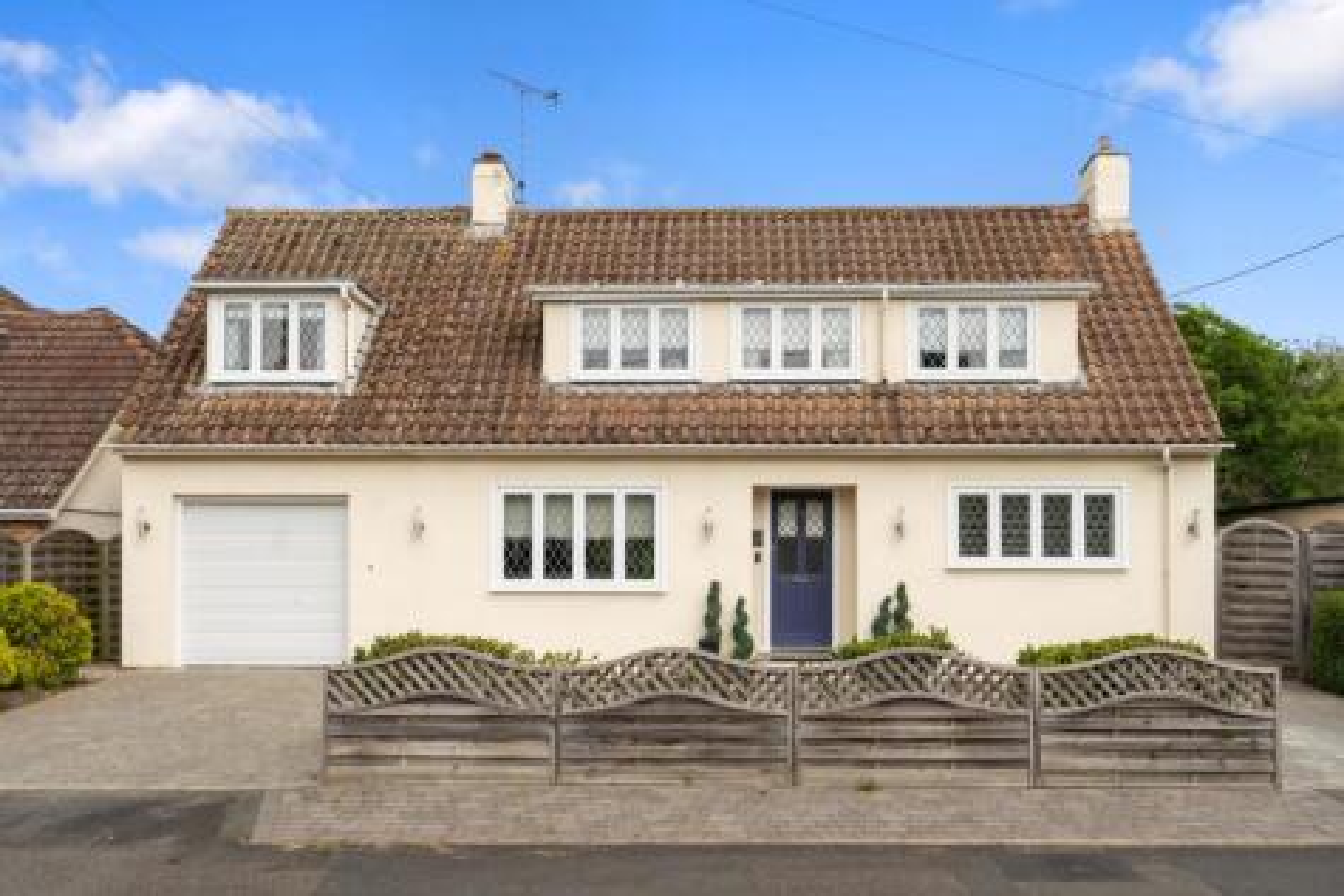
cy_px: 448
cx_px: 672
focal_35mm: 33
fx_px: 1232
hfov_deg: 57.2
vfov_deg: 40.0
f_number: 7.1
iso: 400
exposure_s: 1/250
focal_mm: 33
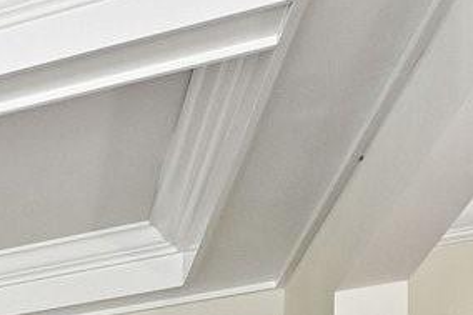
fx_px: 1326
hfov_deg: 9.4
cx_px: -1206
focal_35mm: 101
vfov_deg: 10.9
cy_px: 811
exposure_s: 1/13
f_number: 8
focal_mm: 14
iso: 400
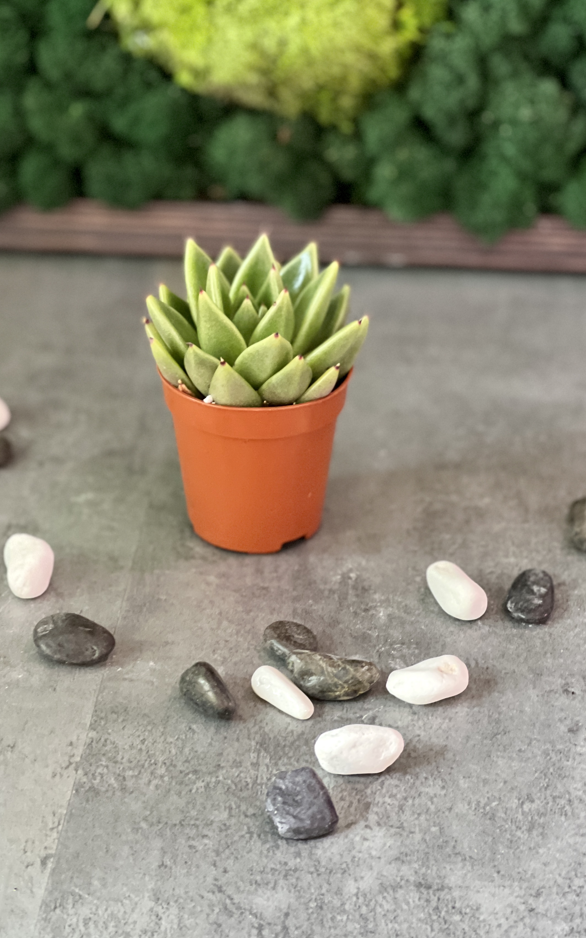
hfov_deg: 13.5
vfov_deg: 21.4
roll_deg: +0.0
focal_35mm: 97
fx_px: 2479
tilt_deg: -28.3
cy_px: 422
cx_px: 280
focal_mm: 9
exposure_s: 1/28
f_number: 2.8
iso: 400
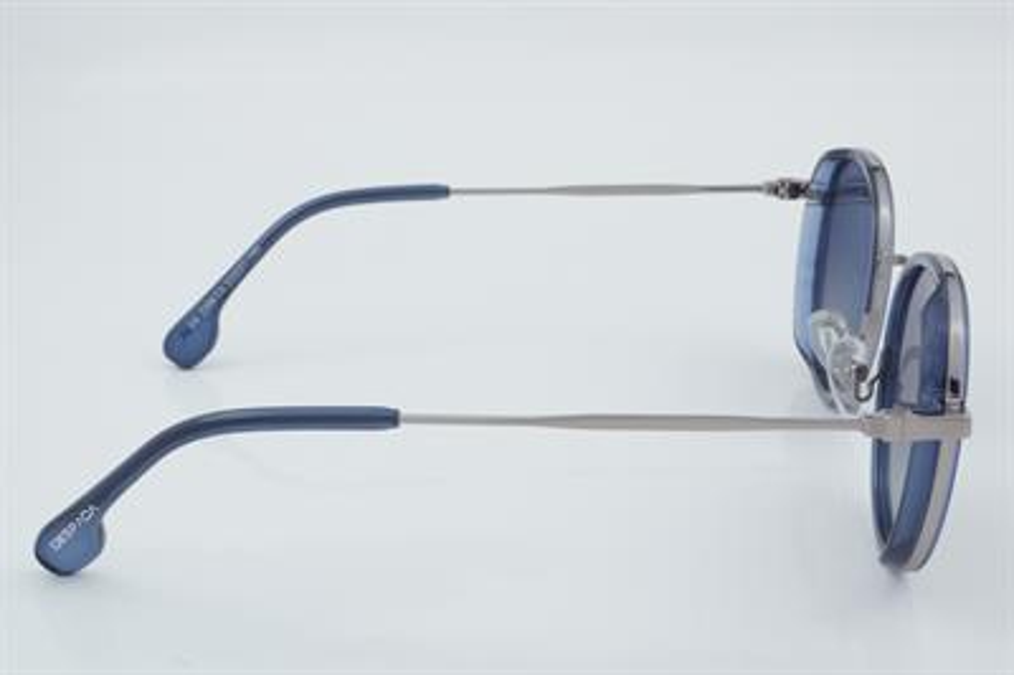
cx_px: 507
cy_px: 338
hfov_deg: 29.9
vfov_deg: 20.1
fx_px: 1900
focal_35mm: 68
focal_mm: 45
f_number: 32
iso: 100
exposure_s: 1/4
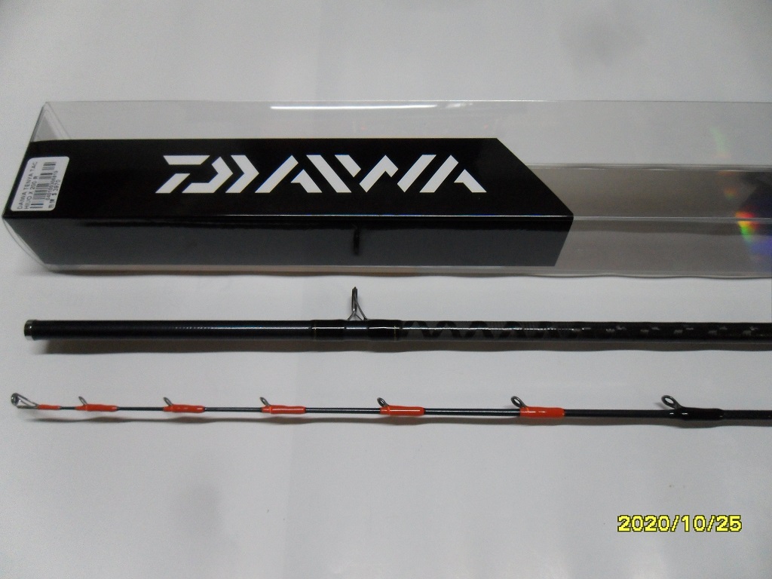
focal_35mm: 27
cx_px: 386
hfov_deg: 65.3
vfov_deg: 51.4
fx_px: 602
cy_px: 290
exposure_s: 1/15
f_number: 3.5
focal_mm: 4.9
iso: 320
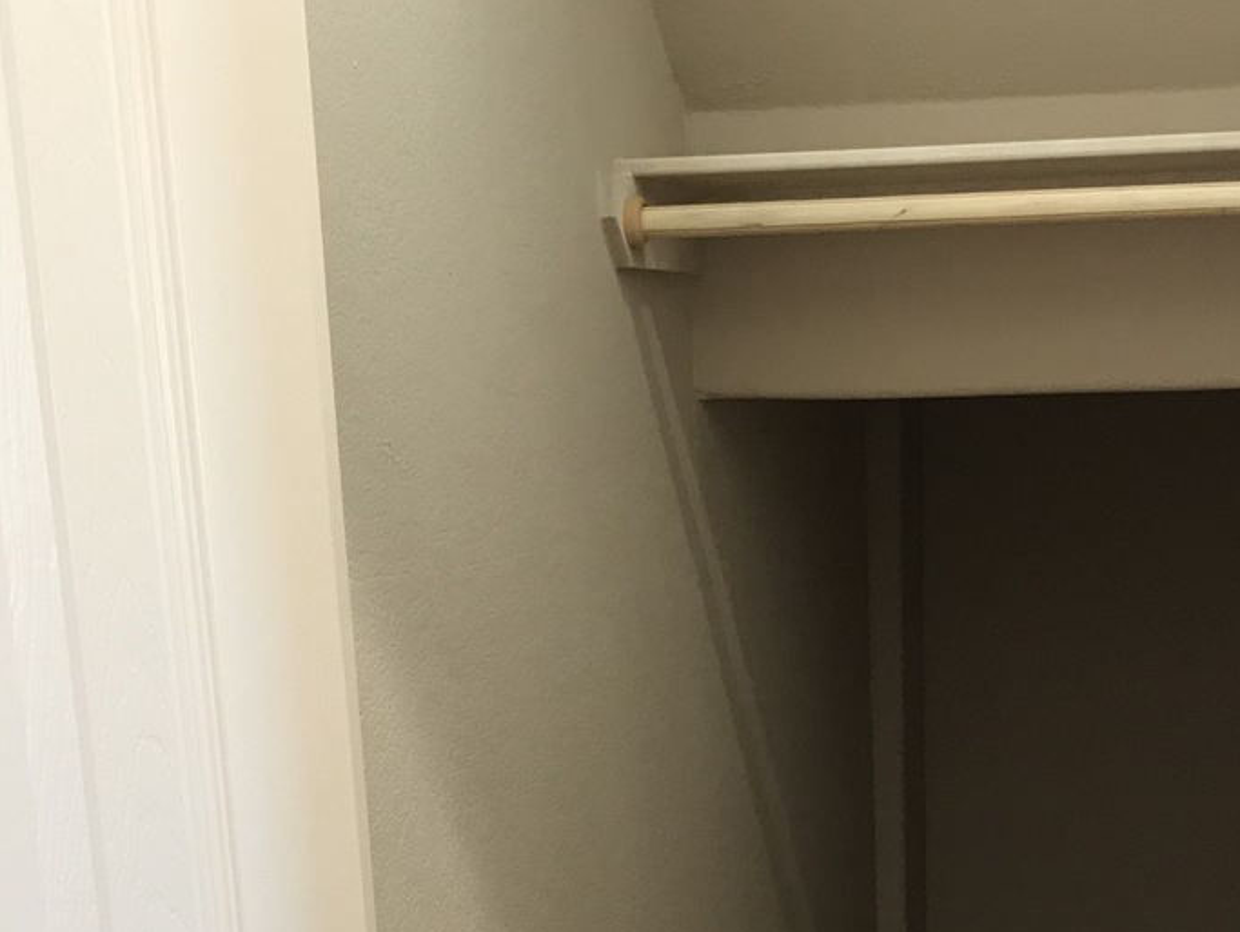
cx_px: 752
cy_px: 876
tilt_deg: -13.1
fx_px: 2115
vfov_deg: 24.0
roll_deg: +2.6
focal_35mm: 59
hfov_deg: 32.6
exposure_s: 1/17
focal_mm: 3.99
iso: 40
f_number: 1.8
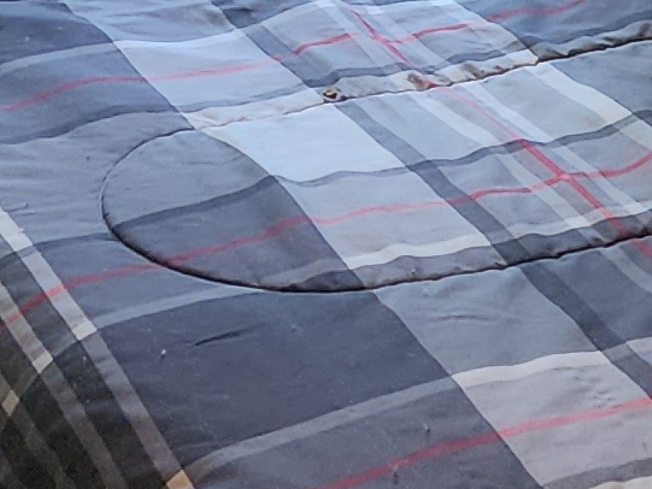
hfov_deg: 11.5
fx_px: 3203
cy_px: -708
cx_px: 674
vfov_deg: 8.0
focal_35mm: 170
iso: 320
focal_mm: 6.4
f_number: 1.8
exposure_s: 1/120
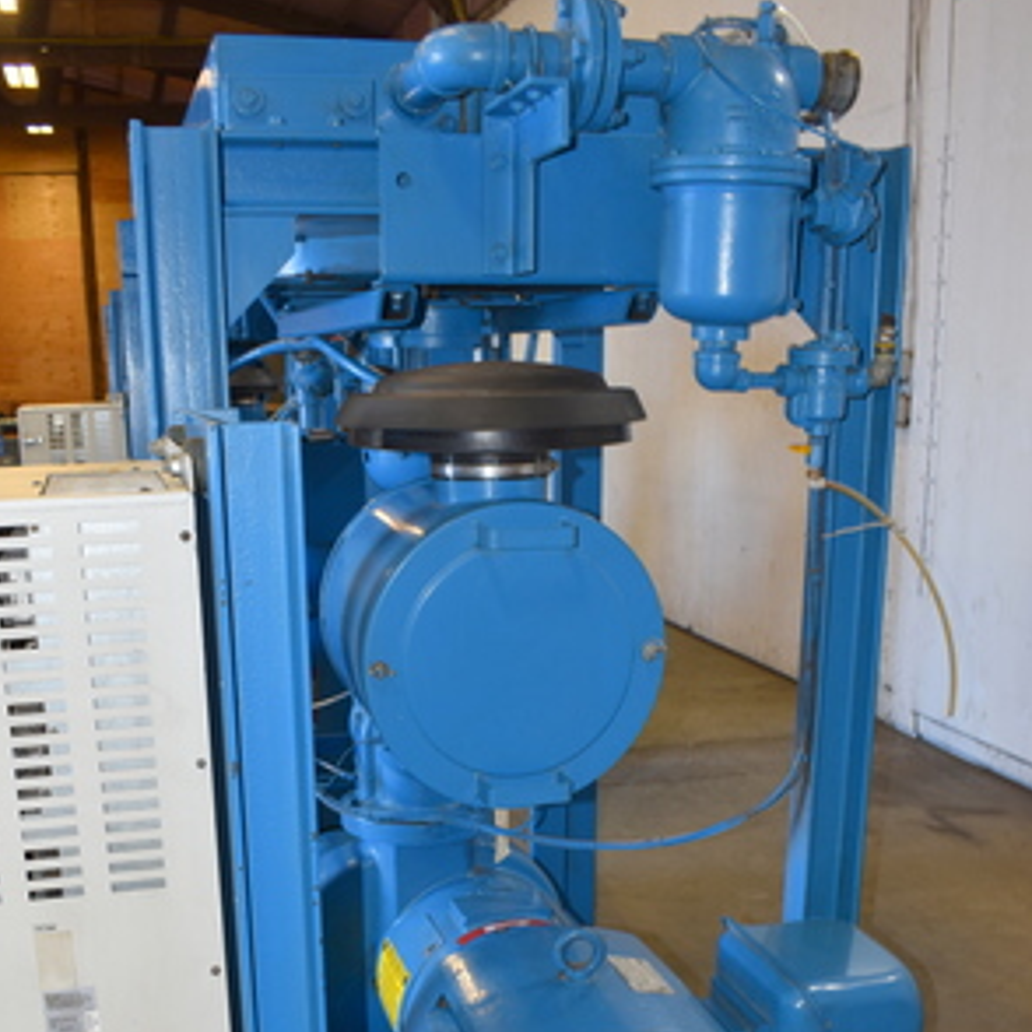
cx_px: 455
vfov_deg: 41.6
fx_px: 1315
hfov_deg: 42.8
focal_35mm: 39
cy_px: 772
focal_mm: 18
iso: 200
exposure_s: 1/30
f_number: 5.6
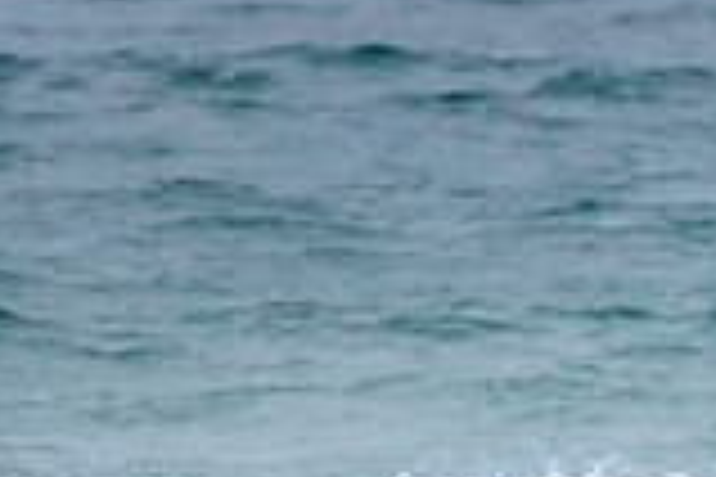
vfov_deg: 0.6
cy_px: 813
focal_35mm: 2242
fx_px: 44587
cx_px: 958
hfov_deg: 0.9
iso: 140
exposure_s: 1/1600
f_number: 5.6
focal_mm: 500
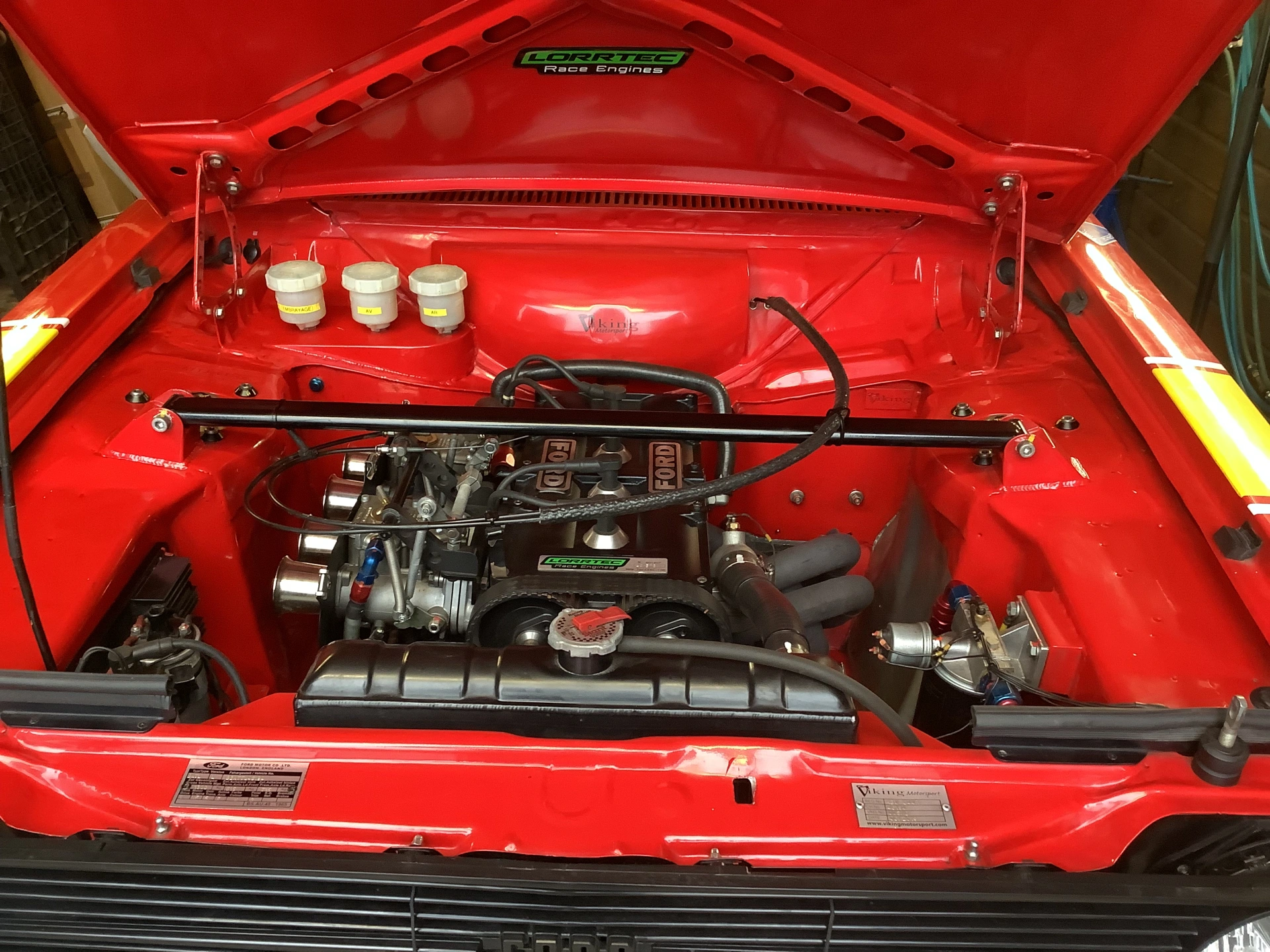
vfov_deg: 45.4
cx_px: 635
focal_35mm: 31
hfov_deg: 58.4
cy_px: 476
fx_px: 1137
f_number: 2.4
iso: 320
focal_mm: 3.3
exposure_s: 1/50
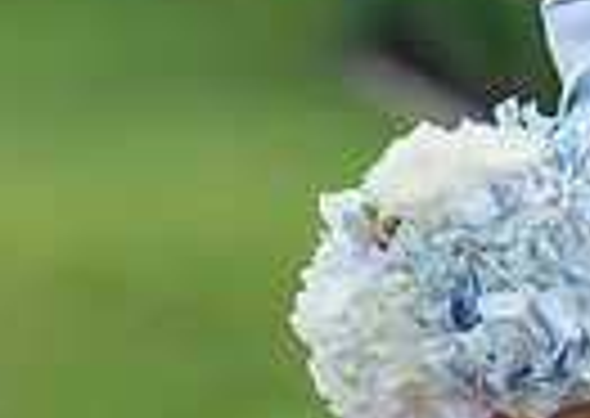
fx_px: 4130
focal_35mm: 247
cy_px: 50
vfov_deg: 5.8
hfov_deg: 8.1
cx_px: 699
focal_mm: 50
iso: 200
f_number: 1.2
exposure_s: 1/2000
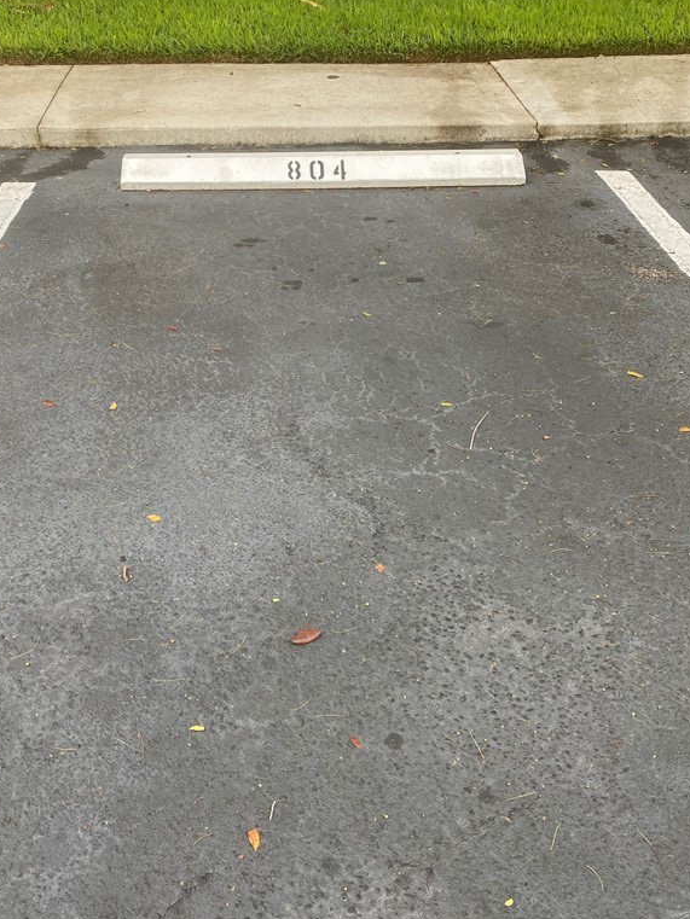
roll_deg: -0.3
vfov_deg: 52.6
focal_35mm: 35
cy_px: 449
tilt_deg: -32.4
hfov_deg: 40.7
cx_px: 311
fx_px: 930
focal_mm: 4.25
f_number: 1.8
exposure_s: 1/122
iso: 64
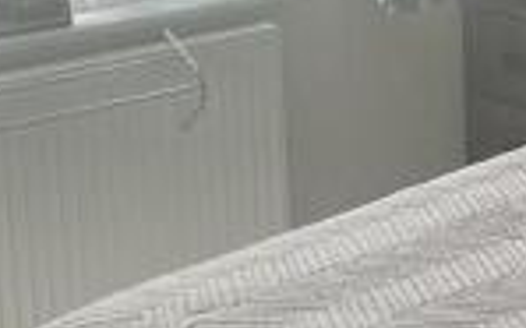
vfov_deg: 10.8
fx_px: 1720
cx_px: 605
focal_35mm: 120
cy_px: 34
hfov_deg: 16.8
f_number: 1.8
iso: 50
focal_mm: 3
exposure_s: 1/122
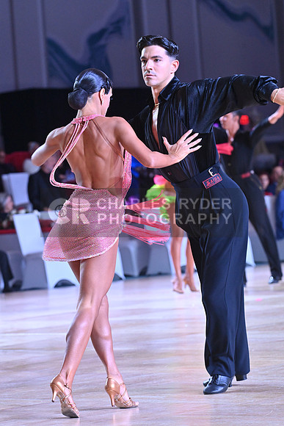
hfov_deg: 8.1
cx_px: 142
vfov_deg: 12.1
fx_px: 2010
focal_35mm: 170
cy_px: 213
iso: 4000
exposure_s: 1/400
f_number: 7.1
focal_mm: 170
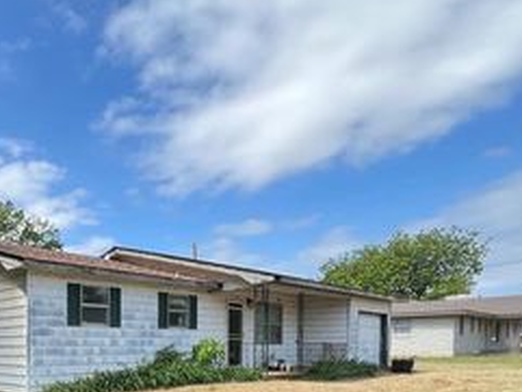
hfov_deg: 52.4
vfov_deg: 46.3
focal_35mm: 27
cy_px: 354
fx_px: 407
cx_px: 4
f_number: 1.8
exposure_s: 1/867
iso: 32
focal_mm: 1.57
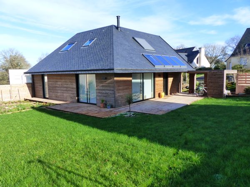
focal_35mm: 25
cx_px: 125
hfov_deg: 69.4
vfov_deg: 54.9
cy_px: 94
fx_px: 181
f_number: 4
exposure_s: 1/400
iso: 250
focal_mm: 4.5
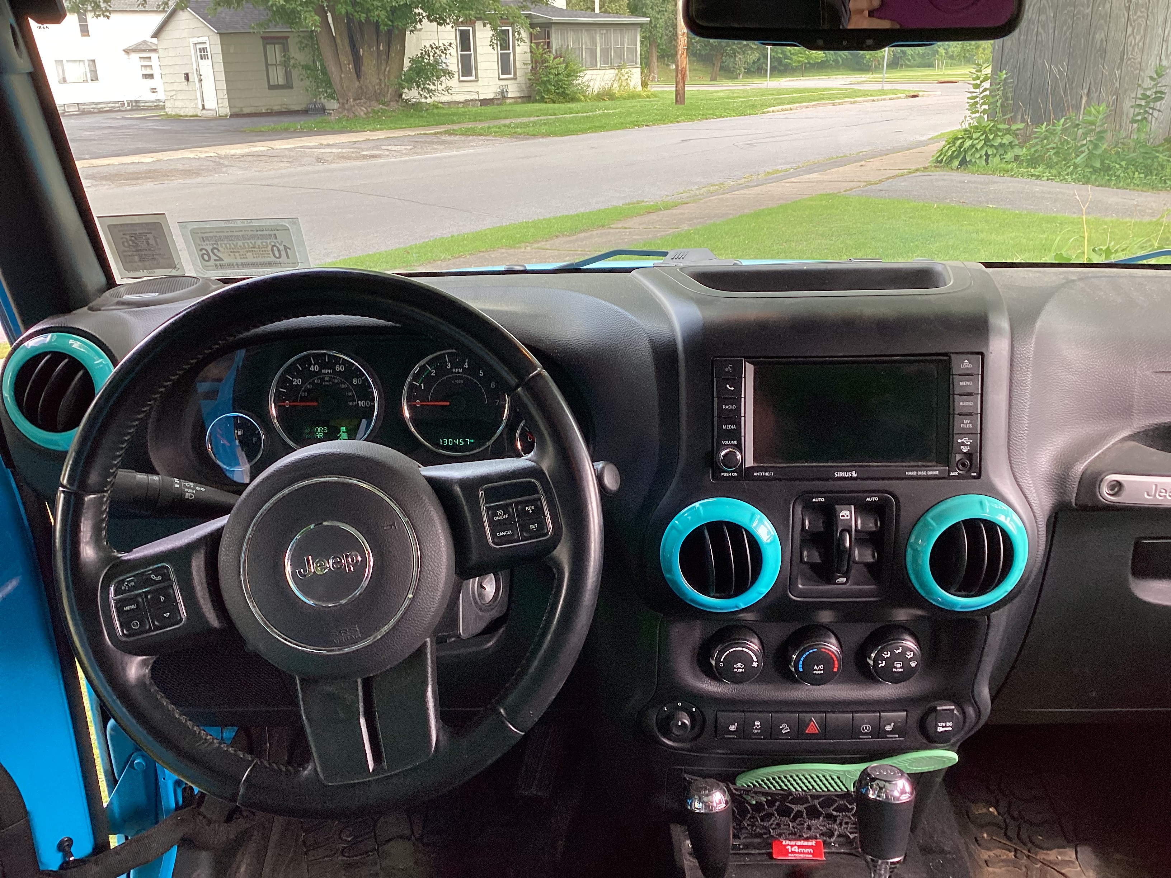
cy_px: 439
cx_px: 586
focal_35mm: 31
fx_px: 1049
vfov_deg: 45.4
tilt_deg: -15.8
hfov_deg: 58.4
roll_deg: +2.7
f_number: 2.4
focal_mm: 3.3
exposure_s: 1/120
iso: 64
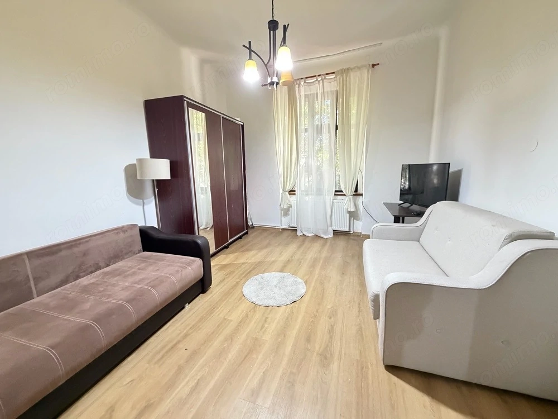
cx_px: 279
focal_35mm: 14
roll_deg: +1.5
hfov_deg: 102.1
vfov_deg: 85.7
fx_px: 226
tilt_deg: -10.9
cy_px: 210
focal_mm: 2.22
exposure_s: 1/50
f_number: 2.2
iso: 640
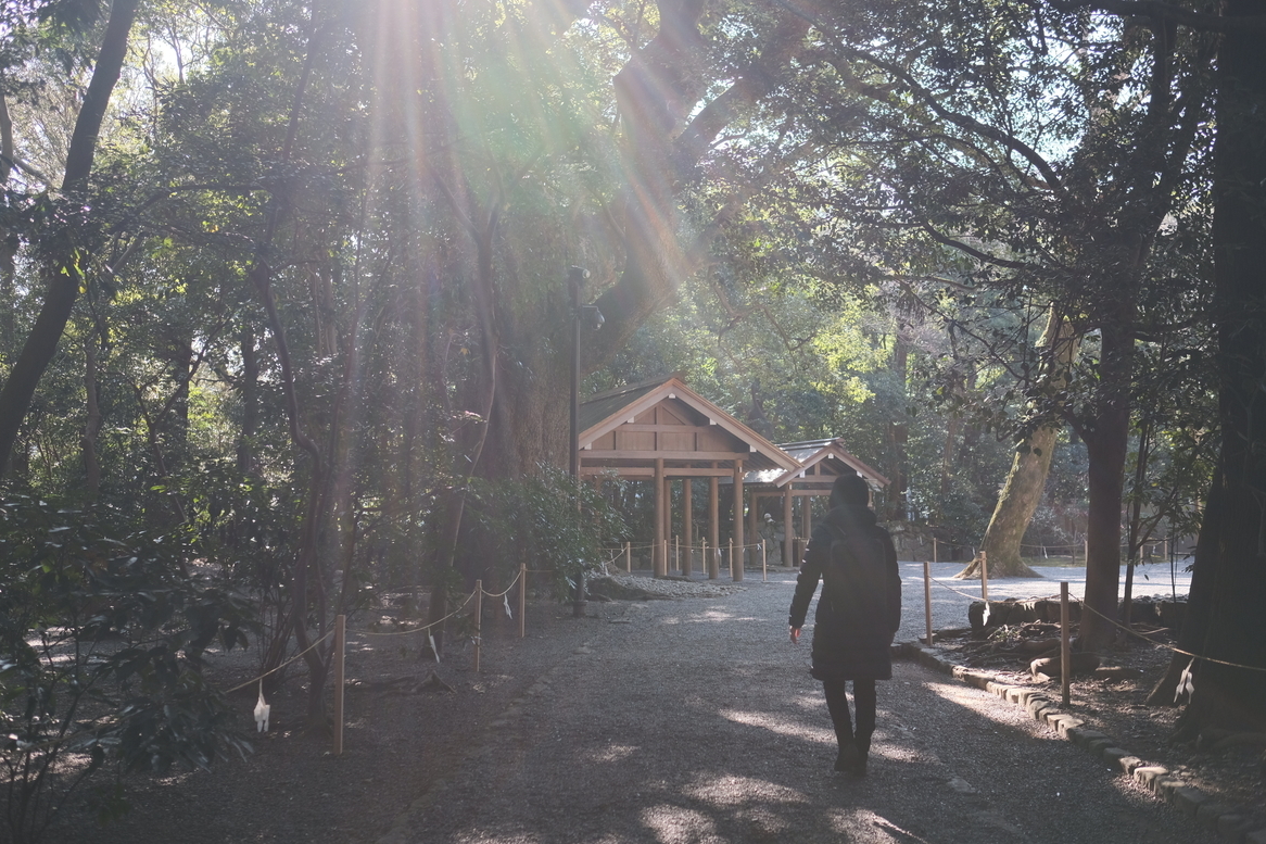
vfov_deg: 36.9
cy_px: 420
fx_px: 1266
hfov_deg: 53.1
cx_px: 642
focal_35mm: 36
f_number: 2.2
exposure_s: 1/850
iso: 800
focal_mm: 23
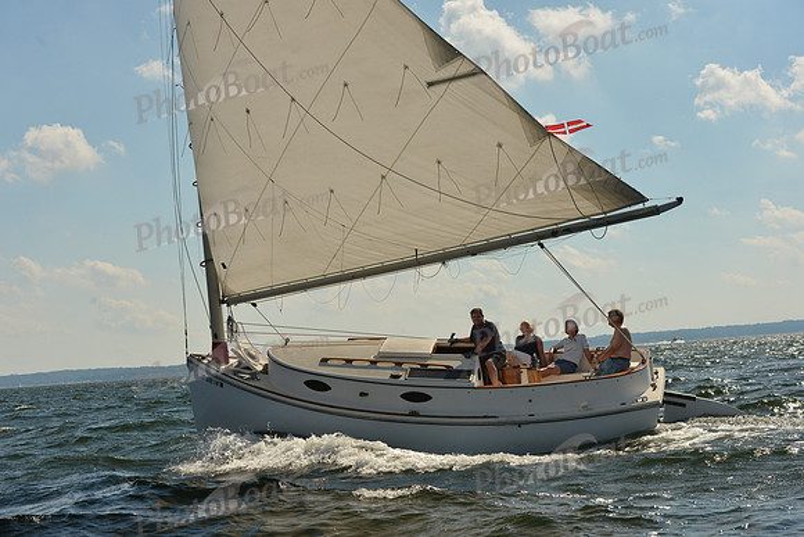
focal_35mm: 70
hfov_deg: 28.8
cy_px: 268
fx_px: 1564
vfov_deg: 19.5
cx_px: 402
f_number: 9
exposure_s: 1/1000
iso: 500
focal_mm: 70
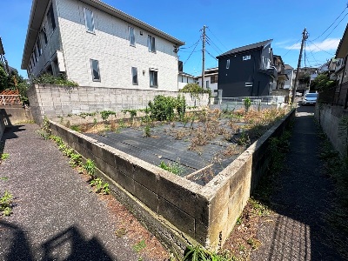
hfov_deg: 102.1
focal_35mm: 14
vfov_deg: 85.7
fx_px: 141
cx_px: 174
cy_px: 130
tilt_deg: -11.3
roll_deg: +1.0
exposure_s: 1/1490
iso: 40
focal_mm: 2.22
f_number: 2.2
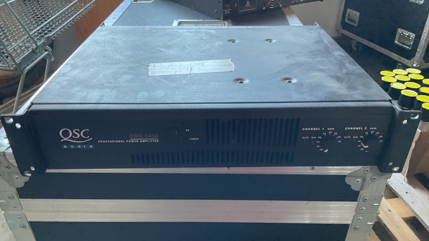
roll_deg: -0.5
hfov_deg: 61.0
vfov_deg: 36.5
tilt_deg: -33.8
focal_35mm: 32
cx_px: 214
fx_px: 364
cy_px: 148
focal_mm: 3
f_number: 1.8
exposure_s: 1/60
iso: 200
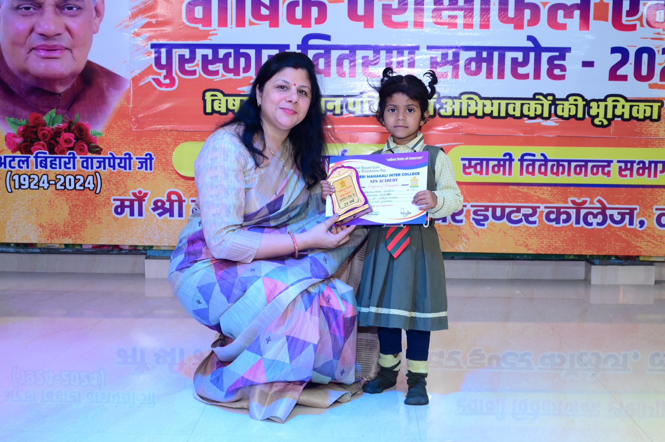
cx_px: 332
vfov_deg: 27.0
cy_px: 221
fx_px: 923
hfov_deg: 39.6
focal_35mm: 50
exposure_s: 1/160
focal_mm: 50
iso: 1250
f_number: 5.6
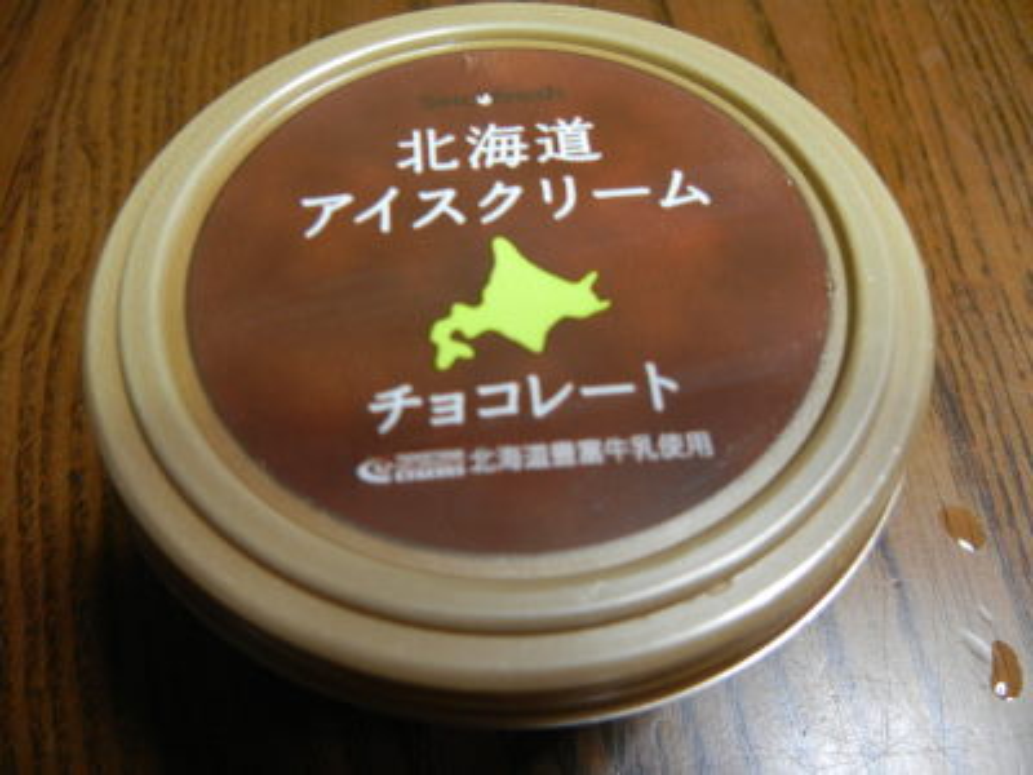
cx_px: 516
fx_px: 895
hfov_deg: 60.0
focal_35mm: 30
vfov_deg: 46.8
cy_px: 388
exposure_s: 1/16
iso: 400
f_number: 3.5
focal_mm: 5.4
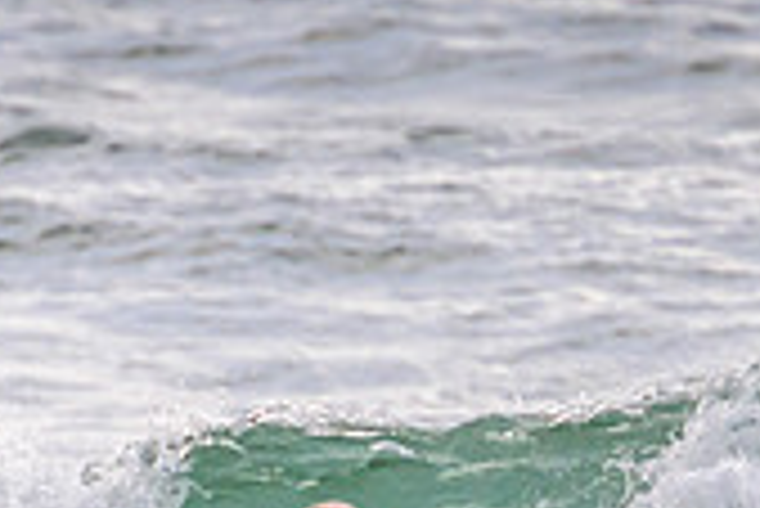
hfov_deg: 0.8
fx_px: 57956
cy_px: 766
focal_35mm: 2743
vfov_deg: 0.5
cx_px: 229
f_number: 11
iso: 1250
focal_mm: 800
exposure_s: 1/2000
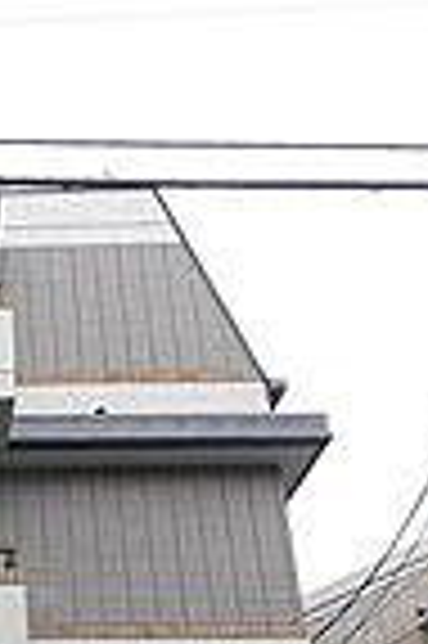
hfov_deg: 24.0
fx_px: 876
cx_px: -135
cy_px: 716
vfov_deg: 34.6
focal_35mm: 49
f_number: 5
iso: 160
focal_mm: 7
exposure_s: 1/160
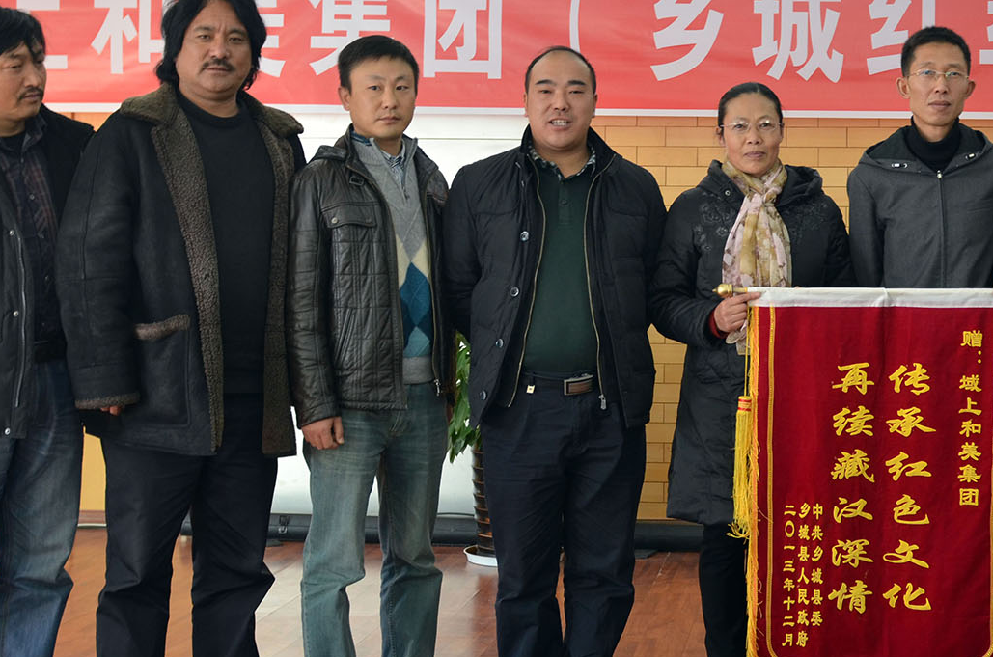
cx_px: 764
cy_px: 248
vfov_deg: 21.8
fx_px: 1706
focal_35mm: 62
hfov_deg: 31.8
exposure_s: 1/60
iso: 400
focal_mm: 24
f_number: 4
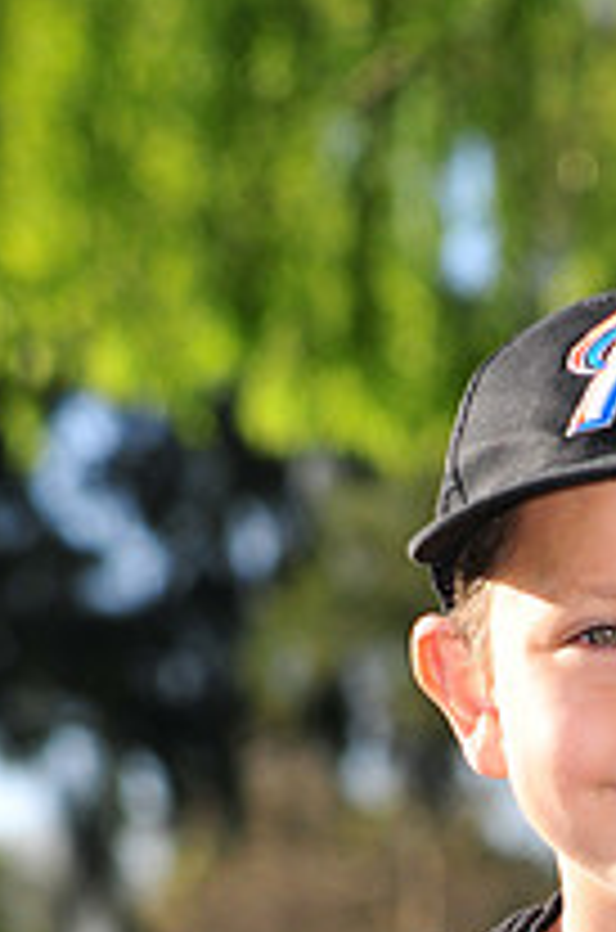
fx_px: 8136
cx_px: 735
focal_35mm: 315
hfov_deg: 4.3
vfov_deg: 6.5
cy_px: 1216
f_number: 4.5
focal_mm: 75
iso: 200
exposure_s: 1/800
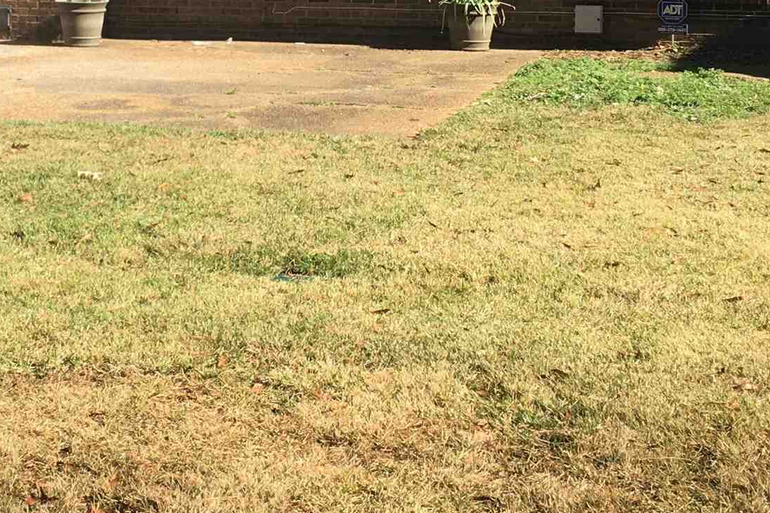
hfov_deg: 23.8
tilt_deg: -3.1
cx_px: 147
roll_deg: +0.2
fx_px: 1796
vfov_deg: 16.0
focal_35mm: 84
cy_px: 5
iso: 25
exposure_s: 1/565
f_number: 2.2
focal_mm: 4.15
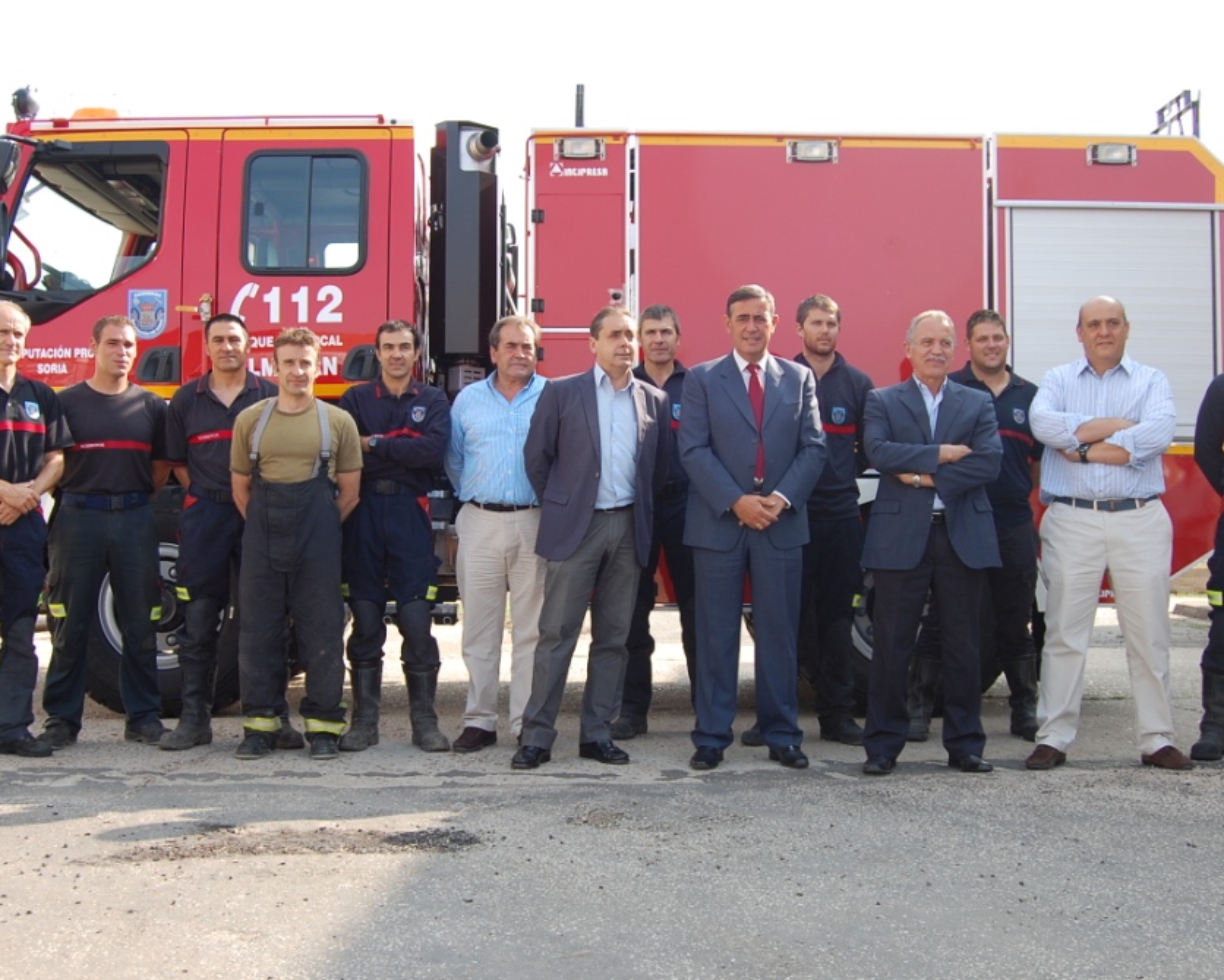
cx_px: 616
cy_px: 494
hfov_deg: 46.2
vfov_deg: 37.7
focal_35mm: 40
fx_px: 1434
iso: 200
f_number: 6.3
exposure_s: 1/160
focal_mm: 23
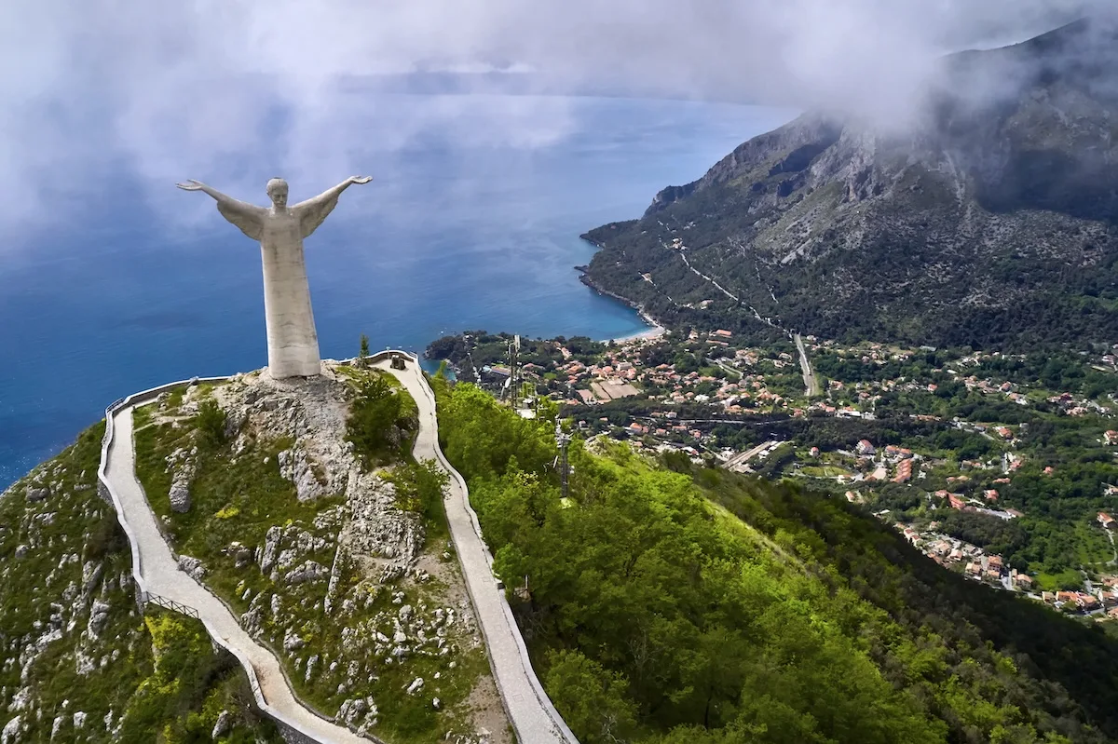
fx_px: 869
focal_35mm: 28
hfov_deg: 65.5
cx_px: 559
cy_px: 372
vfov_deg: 46.4
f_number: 9
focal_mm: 10.3
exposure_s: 1/1000
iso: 100
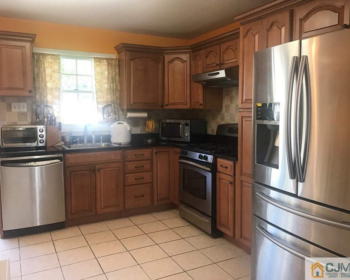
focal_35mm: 30
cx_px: 189
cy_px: 137
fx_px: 311
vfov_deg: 48.5
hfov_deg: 58.7
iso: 25
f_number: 1.8
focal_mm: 3.99
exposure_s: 1/30
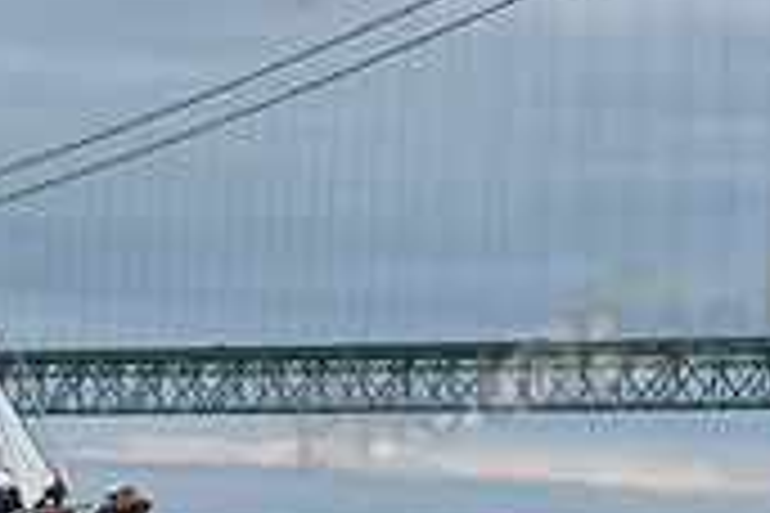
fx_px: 5090
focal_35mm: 238
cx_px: 54
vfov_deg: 5.8
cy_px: 187
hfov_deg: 8.6
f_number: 10
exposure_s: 1/800
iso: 250
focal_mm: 70
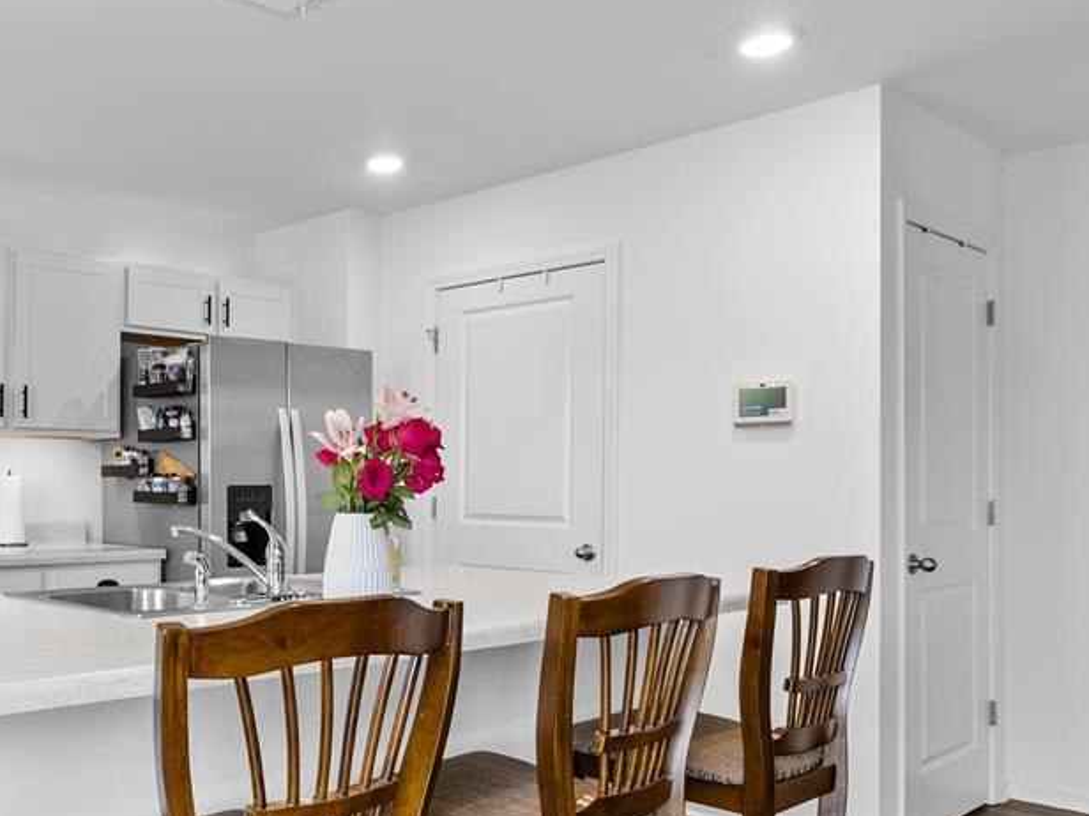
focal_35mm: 32
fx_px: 1007
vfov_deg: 43.8
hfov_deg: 52.2
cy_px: 508
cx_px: 180
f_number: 11
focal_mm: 16
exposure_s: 1/3
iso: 400
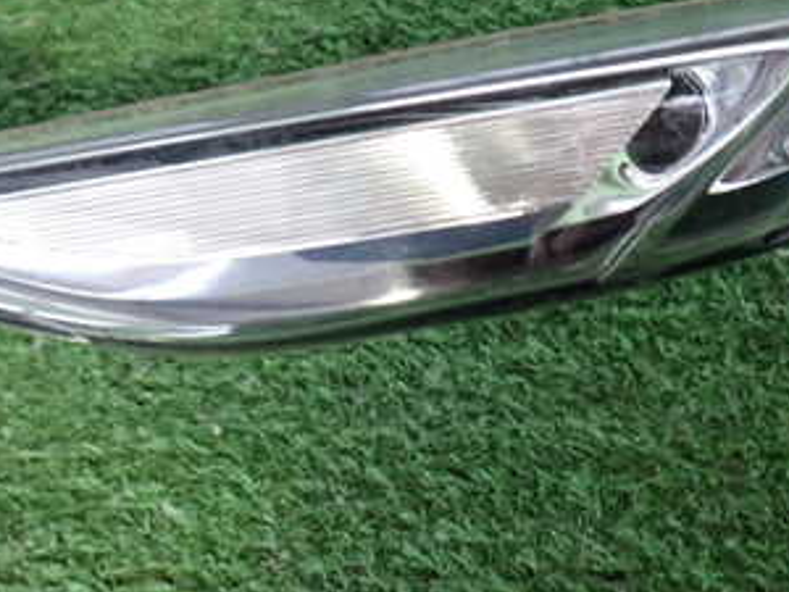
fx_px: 1368
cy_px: 113
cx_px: 355
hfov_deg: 32.2
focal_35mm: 60
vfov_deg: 24.0
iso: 400
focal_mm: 5.4
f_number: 2.3
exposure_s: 1/30
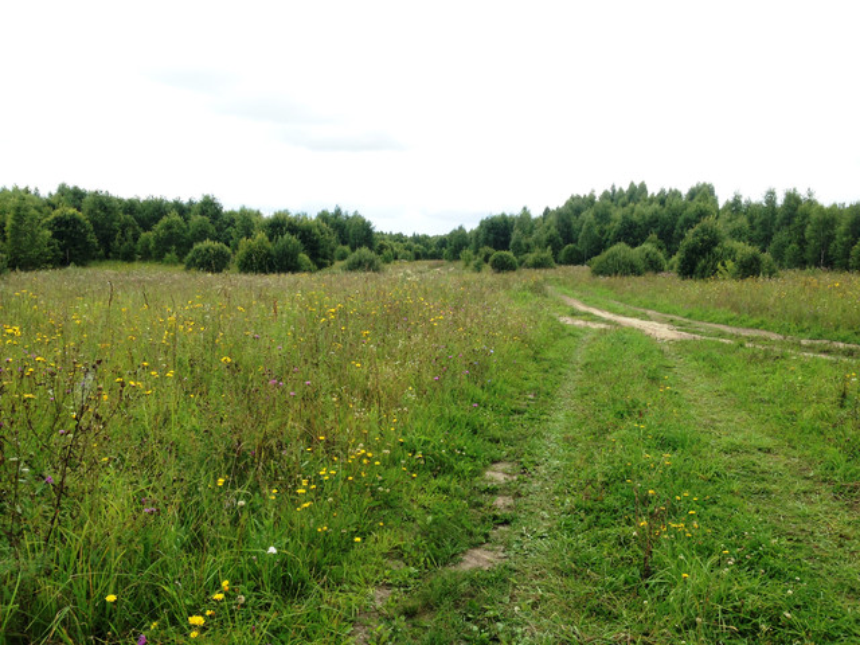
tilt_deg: -5.3
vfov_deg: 42.9
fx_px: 820
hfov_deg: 55.4
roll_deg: -2.0
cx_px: 430
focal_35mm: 33
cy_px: 322
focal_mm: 4.12
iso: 50
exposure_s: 1/565
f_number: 2.4
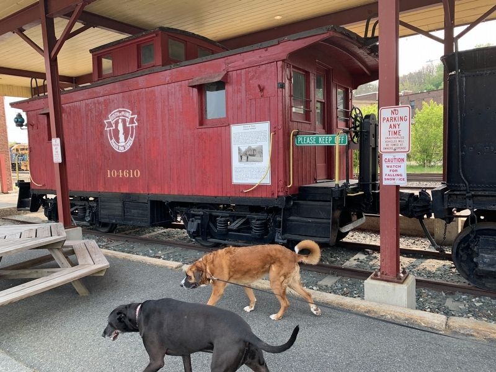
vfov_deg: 53.1
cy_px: 186
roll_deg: -0.7
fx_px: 373
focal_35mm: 26
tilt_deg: -7.5
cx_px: 248
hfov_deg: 67.3
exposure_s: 1/200
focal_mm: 4.25
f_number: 1.8
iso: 25
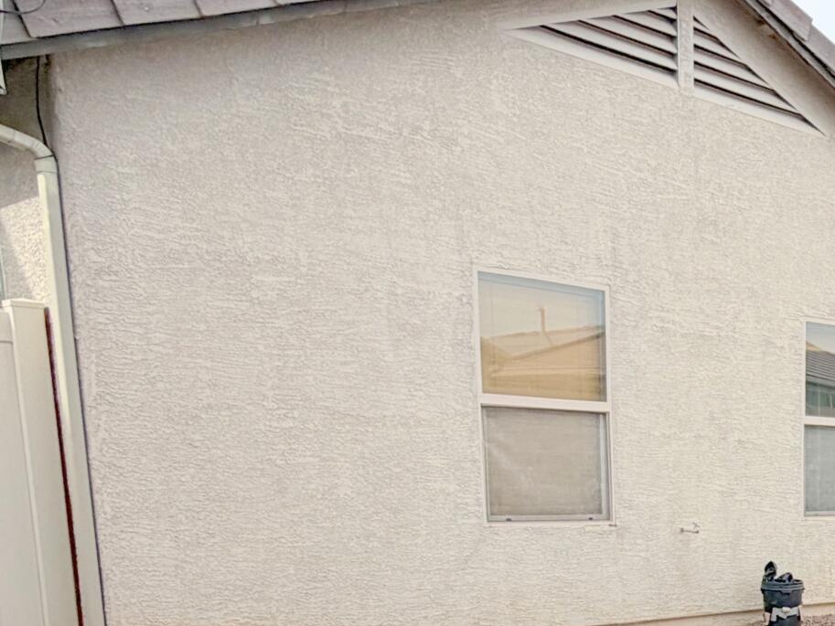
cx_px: 1021
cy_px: 677
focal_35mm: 46
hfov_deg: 33.1
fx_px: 1110
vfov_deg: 28.8
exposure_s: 1/928
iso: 25
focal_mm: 2.22
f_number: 2.2
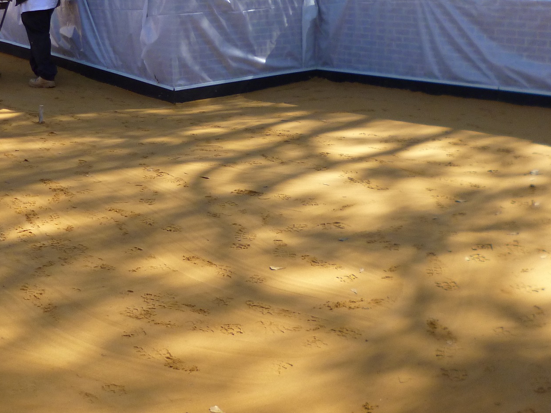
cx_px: 196
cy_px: 128
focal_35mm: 53
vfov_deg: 27.3
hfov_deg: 35.9
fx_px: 844
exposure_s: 1/400
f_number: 2.5
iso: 100
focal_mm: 4.3
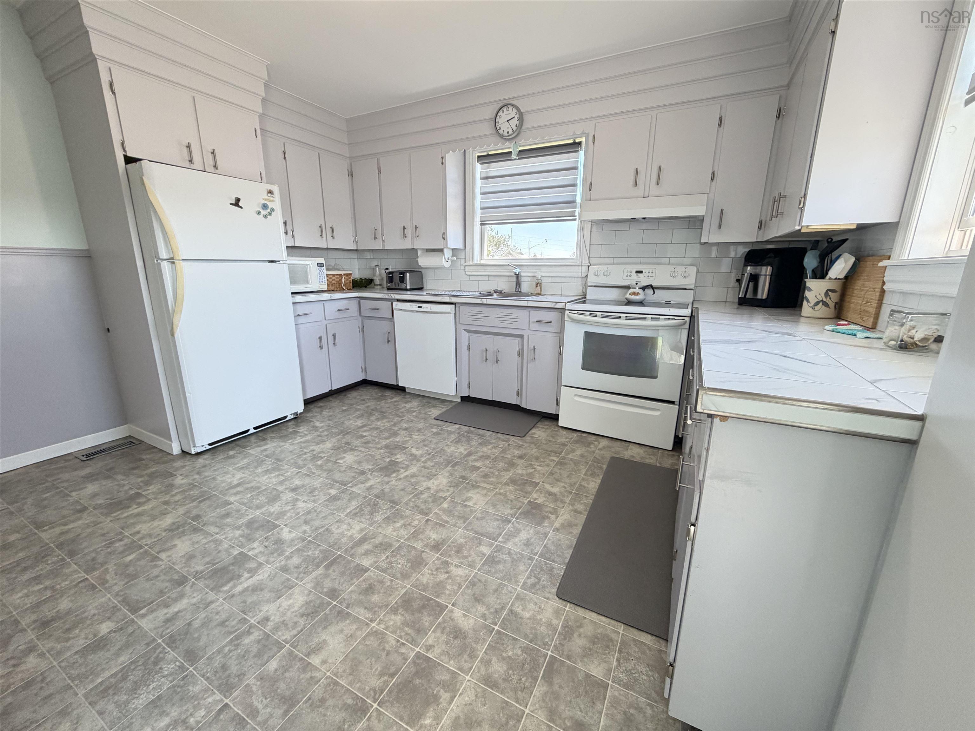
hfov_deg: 102.1
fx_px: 394
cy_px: 366
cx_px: 488
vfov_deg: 85.7
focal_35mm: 14
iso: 250
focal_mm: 2.22
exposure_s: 1/120
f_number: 2.2
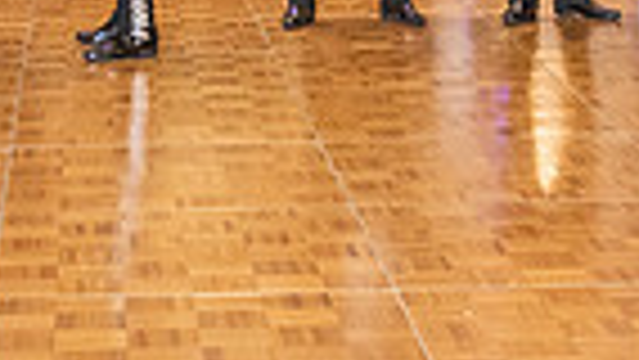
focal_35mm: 150
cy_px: -421
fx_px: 2543
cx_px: 198
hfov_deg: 14.3
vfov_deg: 7.7
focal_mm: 35
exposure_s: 1/125
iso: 1600
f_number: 2.8
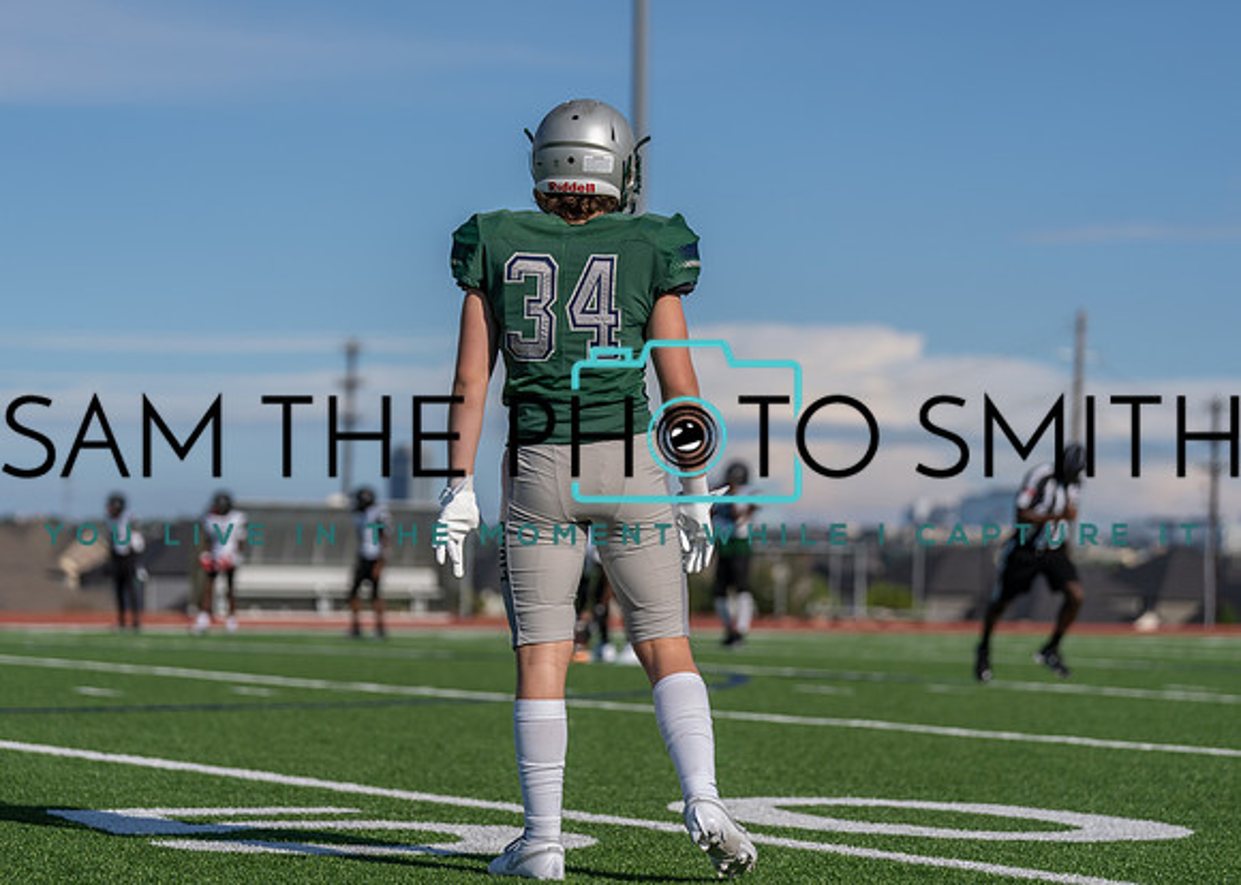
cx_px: 620
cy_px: 442
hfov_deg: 18.2
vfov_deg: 13.0
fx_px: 3877
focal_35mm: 110
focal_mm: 105
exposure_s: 1/2000
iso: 100
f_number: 2.8
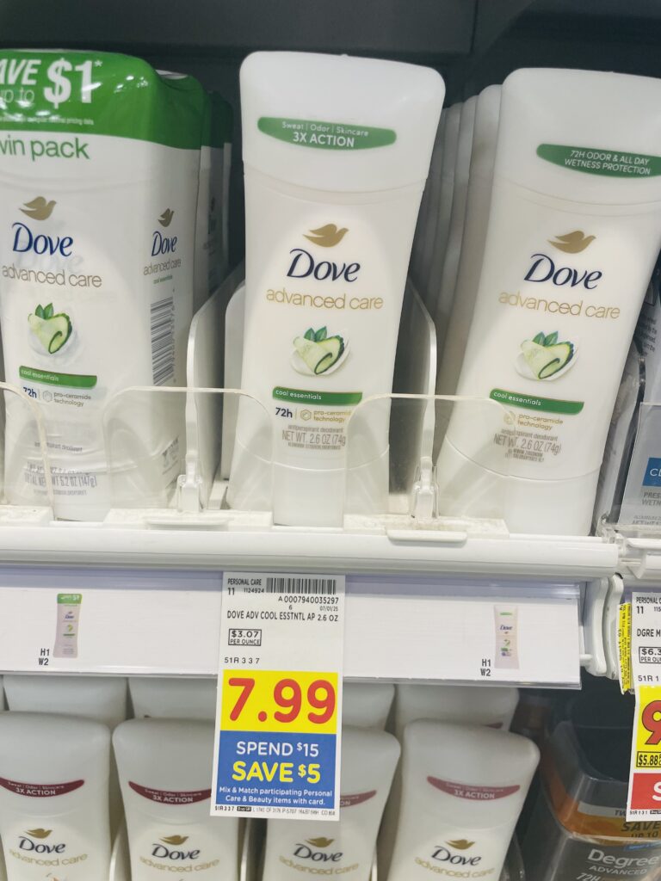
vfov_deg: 67.3
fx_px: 662
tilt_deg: -22.3
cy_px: 440
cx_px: 330
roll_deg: -1.6
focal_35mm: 26
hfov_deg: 53.1
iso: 64
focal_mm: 4.2
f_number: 1.6
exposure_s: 1/120
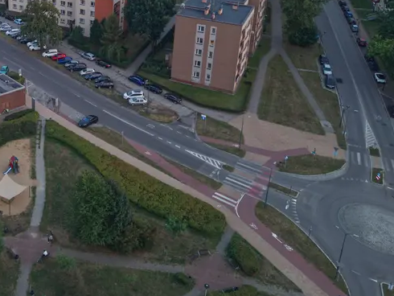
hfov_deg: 38.0
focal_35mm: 47
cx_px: 47
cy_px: 15
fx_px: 535
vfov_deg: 29.3
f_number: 1.8
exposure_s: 1/30
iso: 150
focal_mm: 8.7
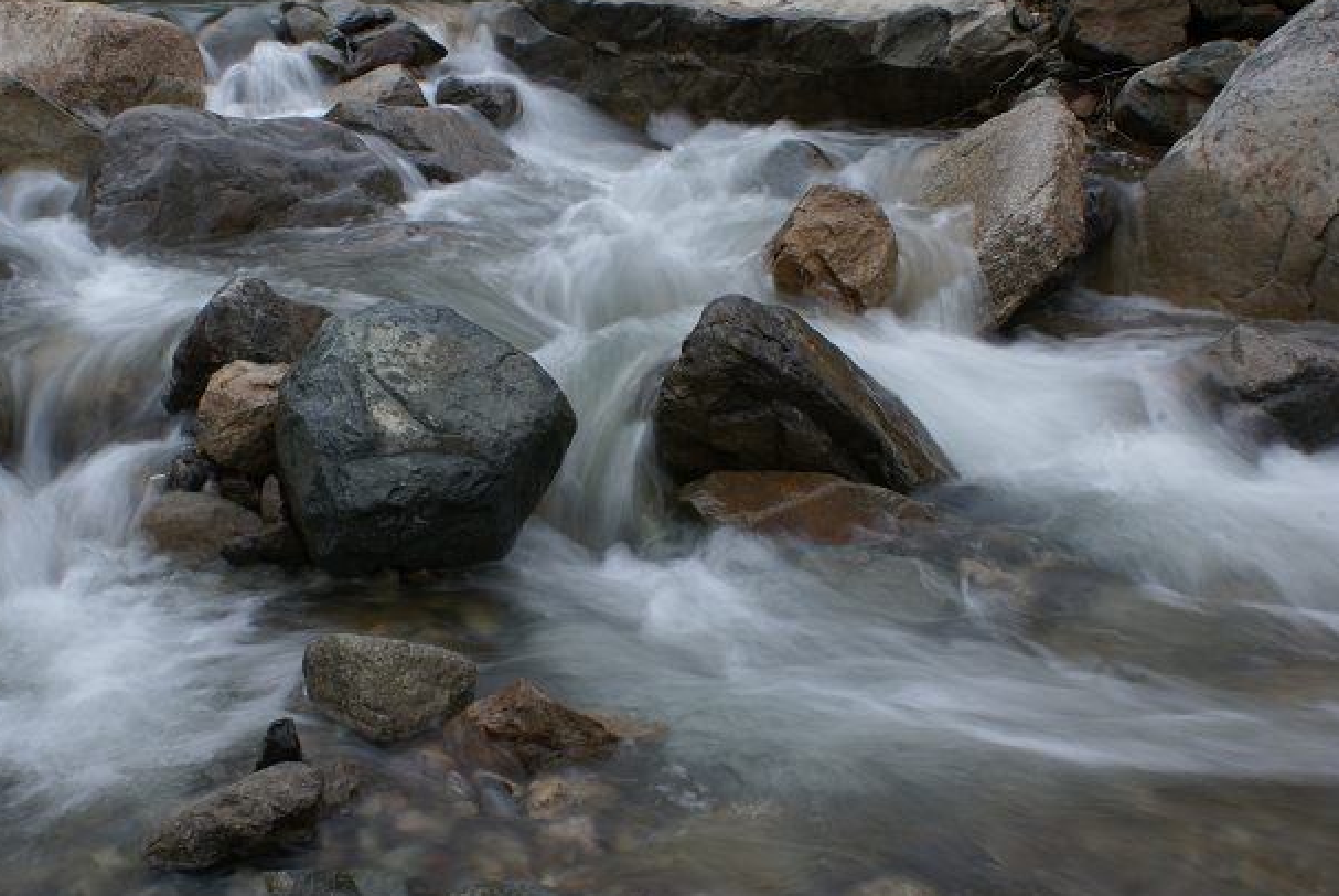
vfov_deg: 29.9
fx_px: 1675
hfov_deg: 43.5
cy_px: 418
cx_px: 615
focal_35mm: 45
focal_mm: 26
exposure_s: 1/5
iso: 100
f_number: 25
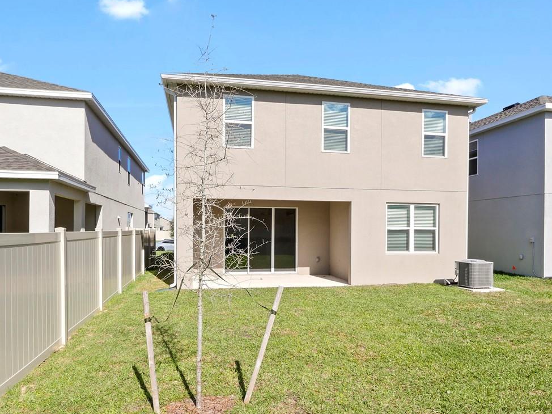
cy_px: 233
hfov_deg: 73.9
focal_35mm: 23
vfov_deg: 58.7
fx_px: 367
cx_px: 281
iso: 200
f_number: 8
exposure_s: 1/400
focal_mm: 7
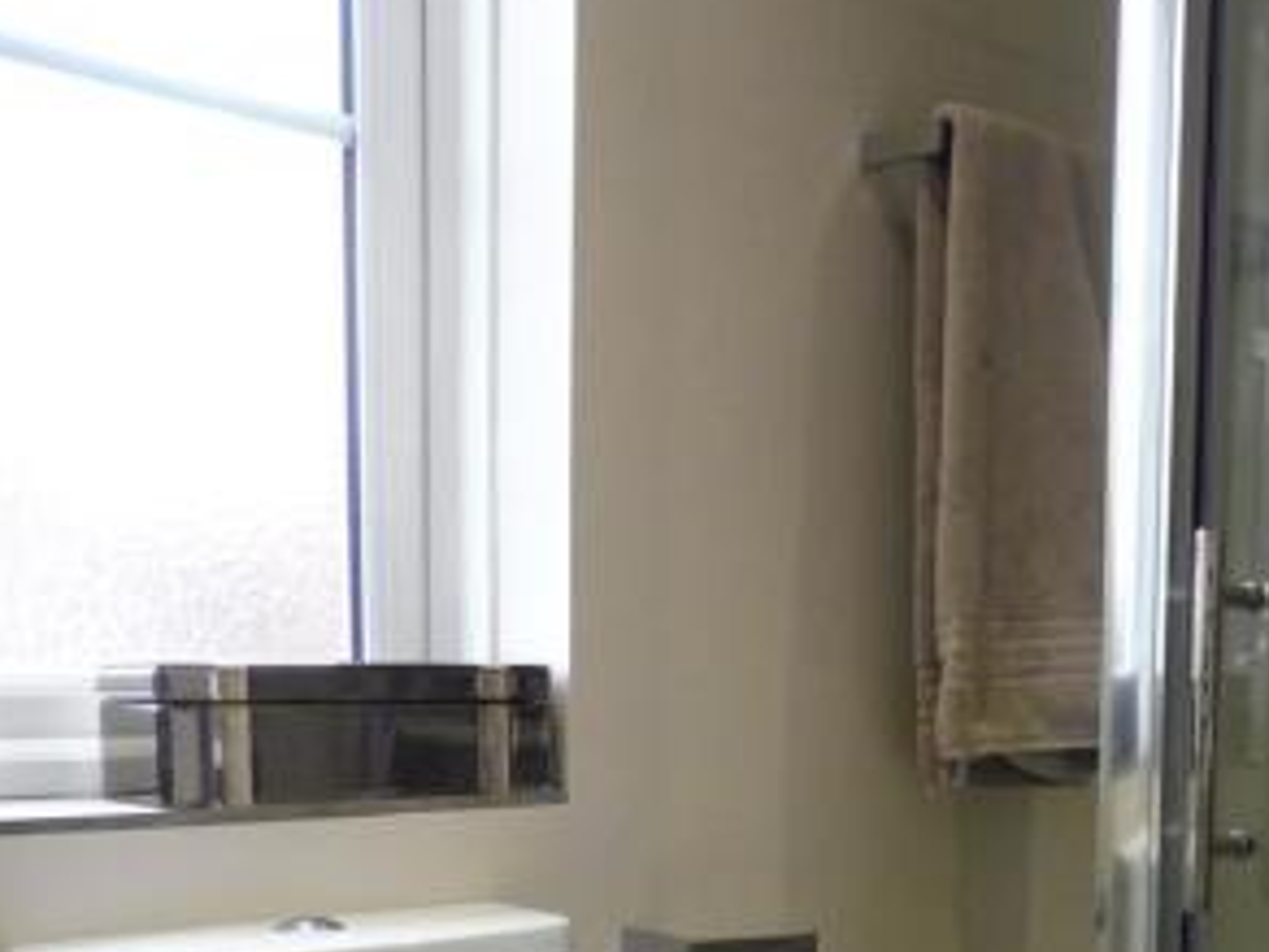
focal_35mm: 48
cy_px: 850
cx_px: 1245
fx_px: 1760
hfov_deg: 36.1
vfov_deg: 29.1
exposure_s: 1/60
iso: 400
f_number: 3.3
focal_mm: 4.3
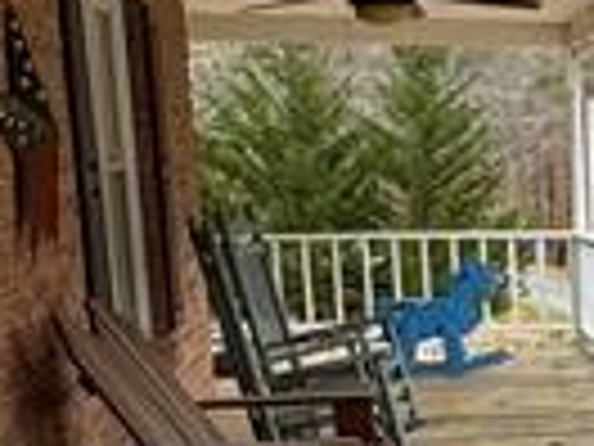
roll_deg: +0.2
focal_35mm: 109
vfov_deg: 13.3
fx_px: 1870
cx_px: 1040
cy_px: 509
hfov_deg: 15.7
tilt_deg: -10.7
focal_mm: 2.22
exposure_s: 1/181
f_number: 2.2
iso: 40
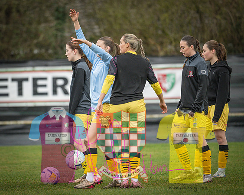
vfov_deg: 3.3
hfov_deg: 4.1
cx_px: 94
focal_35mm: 467
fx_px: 3369
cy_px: 94
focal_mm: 400
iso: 2000
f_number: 4.5
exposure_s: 1/1600
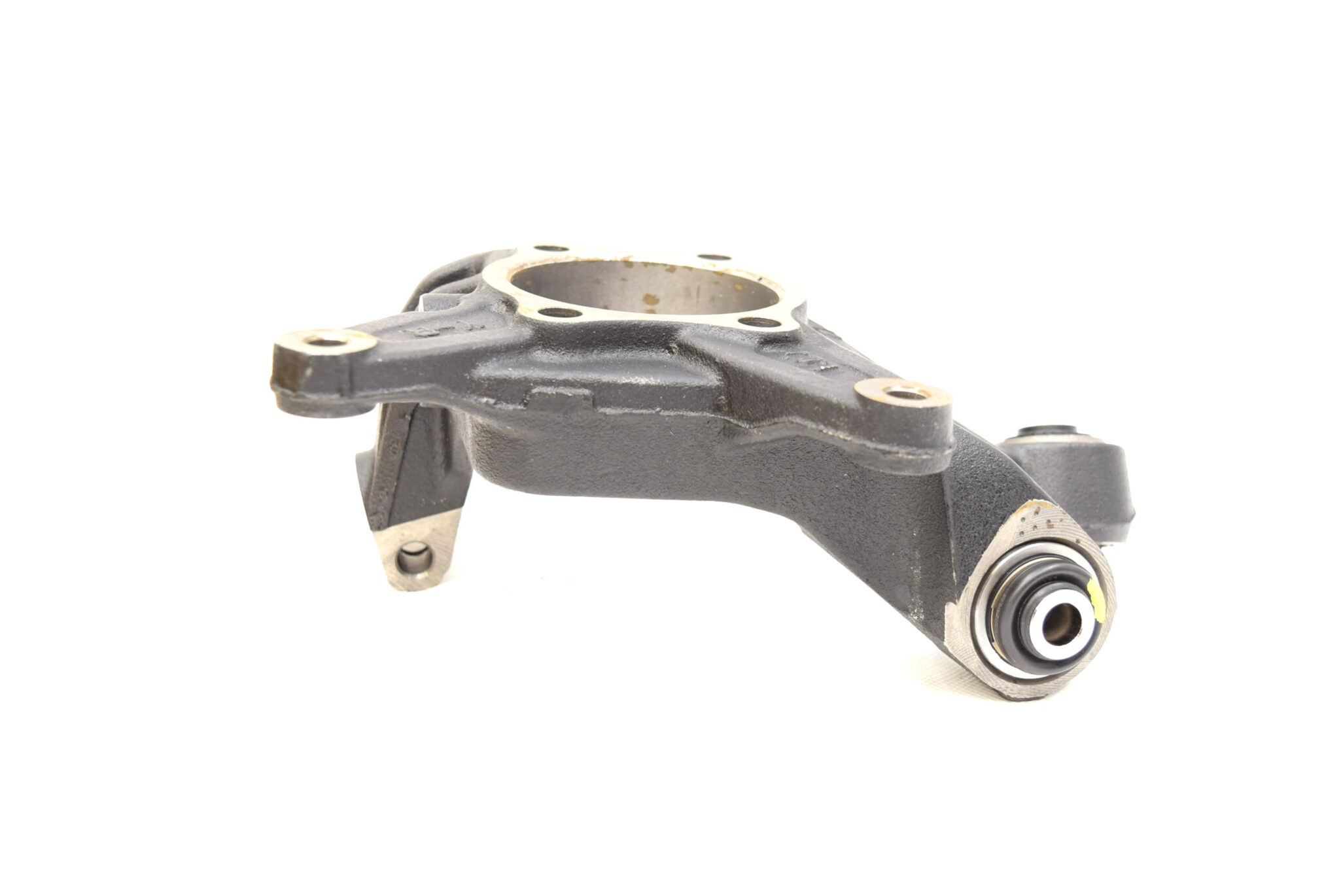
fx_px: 1398
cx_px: 670
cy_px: 448
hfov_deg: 51.3
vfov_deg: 35.5
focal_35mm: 38
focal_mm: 25
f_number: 5
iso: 400
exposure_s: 1/100
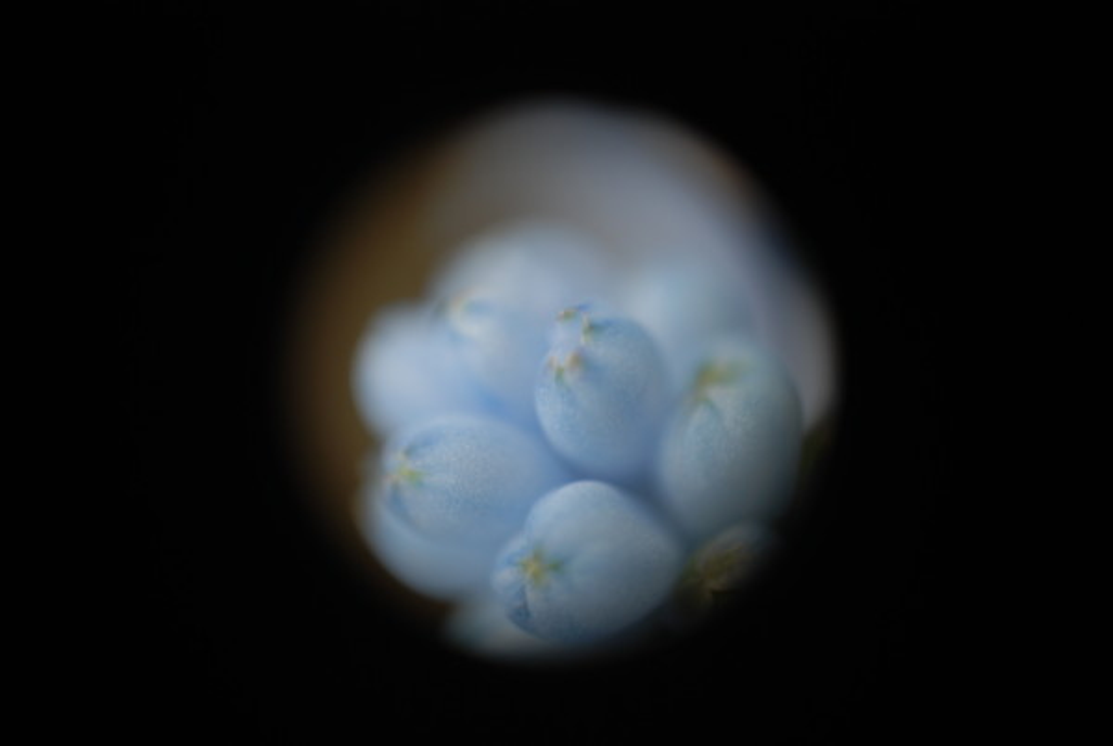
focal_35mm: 75
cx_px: 556
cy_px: 373
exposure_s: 1/320
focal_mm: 50
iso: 100
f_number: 4
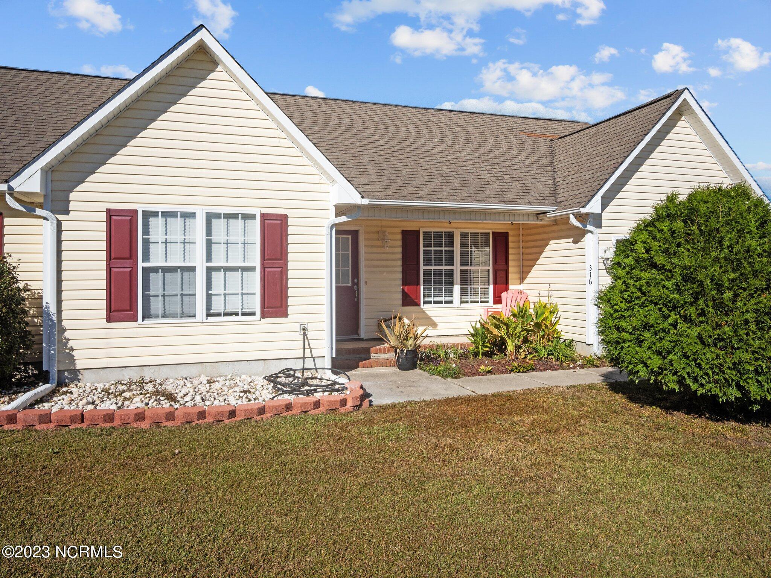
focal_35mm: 26
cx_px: 386
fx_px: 579
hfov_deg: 67.3
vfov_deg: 53.1
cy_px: 289
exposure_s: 1/3200
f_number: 4
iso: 200
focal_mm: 13
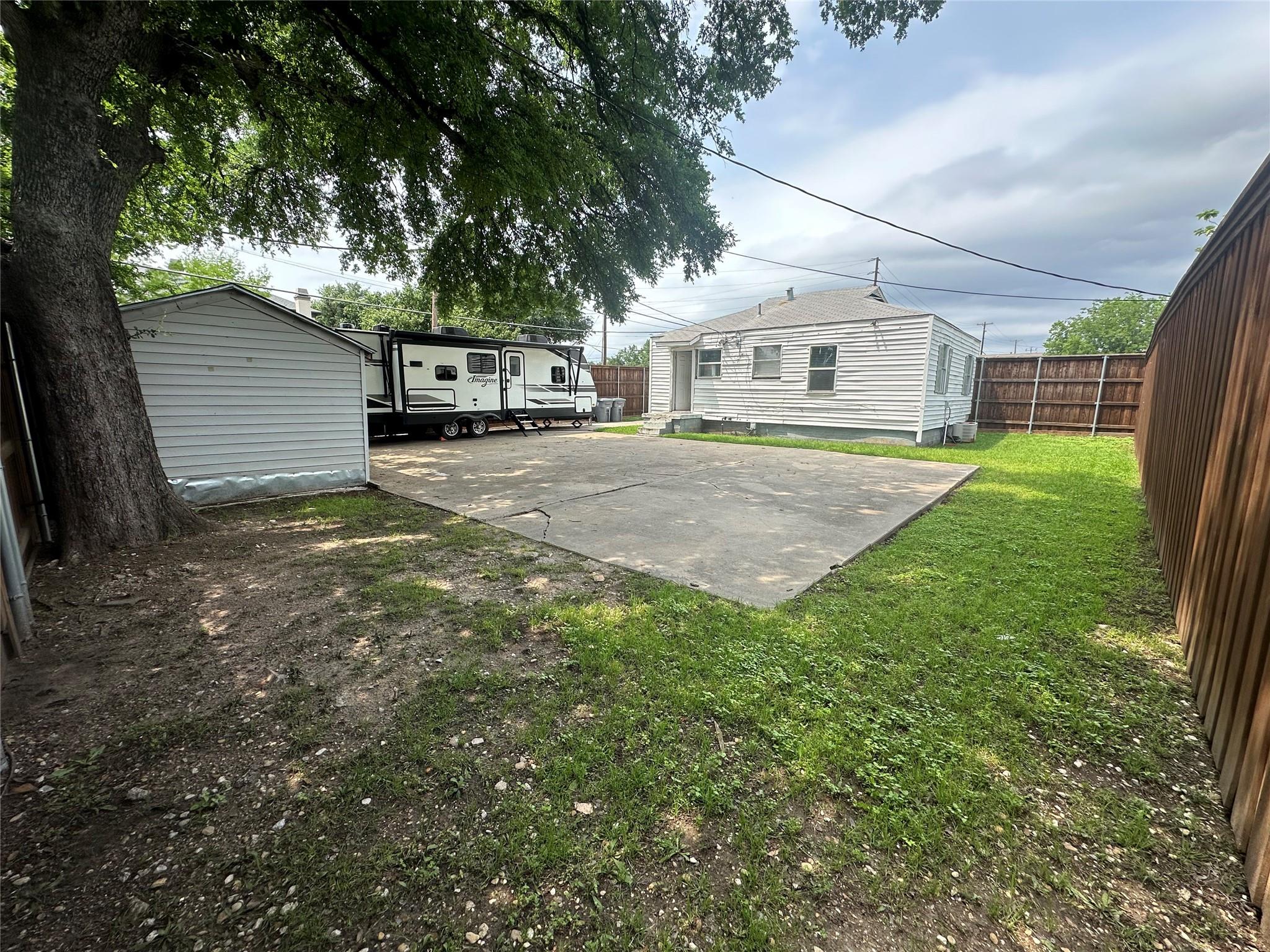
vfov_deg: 85.7
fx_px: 514
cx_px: 635
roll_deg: -0.8
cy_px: 476
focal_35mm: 14
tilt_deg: -9.2
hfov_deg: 102.1
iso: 40
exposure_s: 1/1082
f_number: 2.2
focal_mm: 2.22
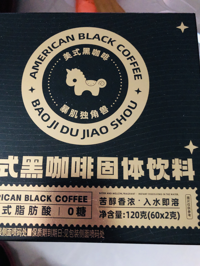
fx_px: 216
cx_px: 100
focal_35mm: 28
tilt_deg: -71.4
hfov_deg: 49.7
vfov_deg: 63.4
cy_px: 133
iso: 125
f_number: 1.8
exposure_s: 1/4
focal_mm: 3.99
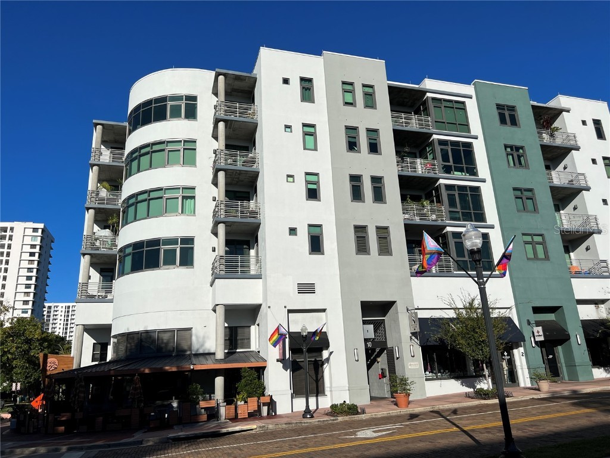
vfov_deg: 53.1
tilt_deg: +17.6
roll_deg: +3.4
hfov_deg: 67.3
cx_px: 305
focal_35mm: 26
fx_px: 458
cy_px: 229
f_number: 1.5
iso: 50
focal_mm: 5.7
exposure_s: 1/9434
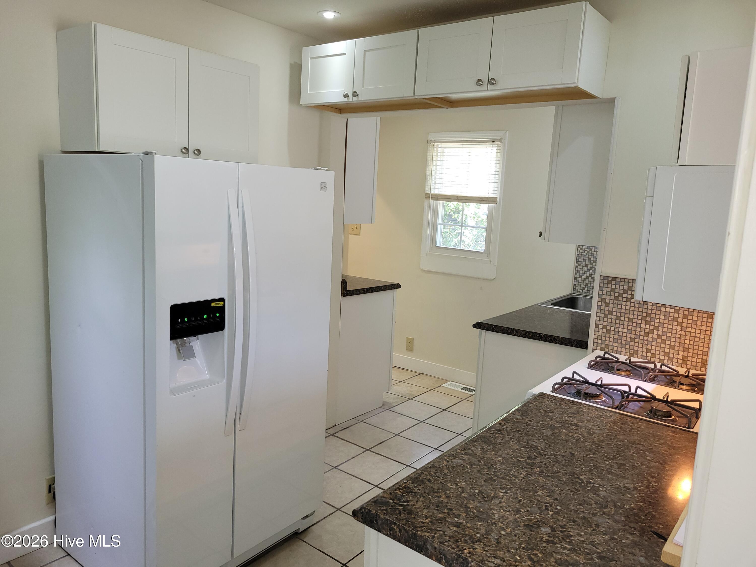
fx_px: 568
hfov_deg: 67.3
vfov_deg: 53.1
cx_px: 378
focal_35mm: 26
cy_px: 284
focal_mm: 5.4
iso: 125
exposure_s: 1/60
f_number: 1.8
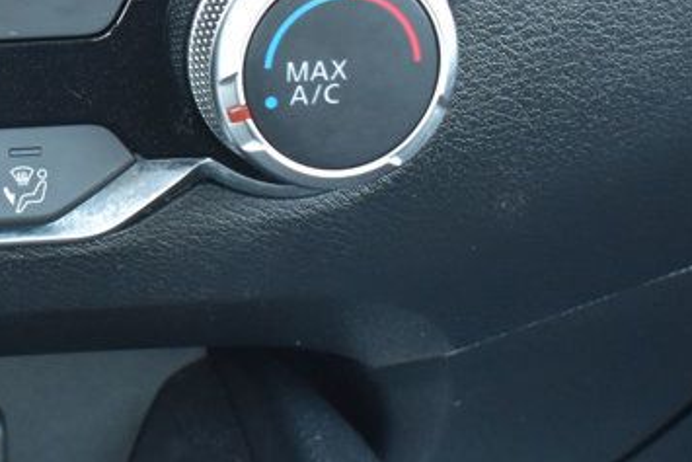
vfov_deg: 9.3
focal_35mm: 147
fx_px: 2827
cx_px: -236
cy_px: 347
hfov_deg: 13.4
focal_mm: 34
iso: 1000
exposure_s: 1/15
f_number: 6.3
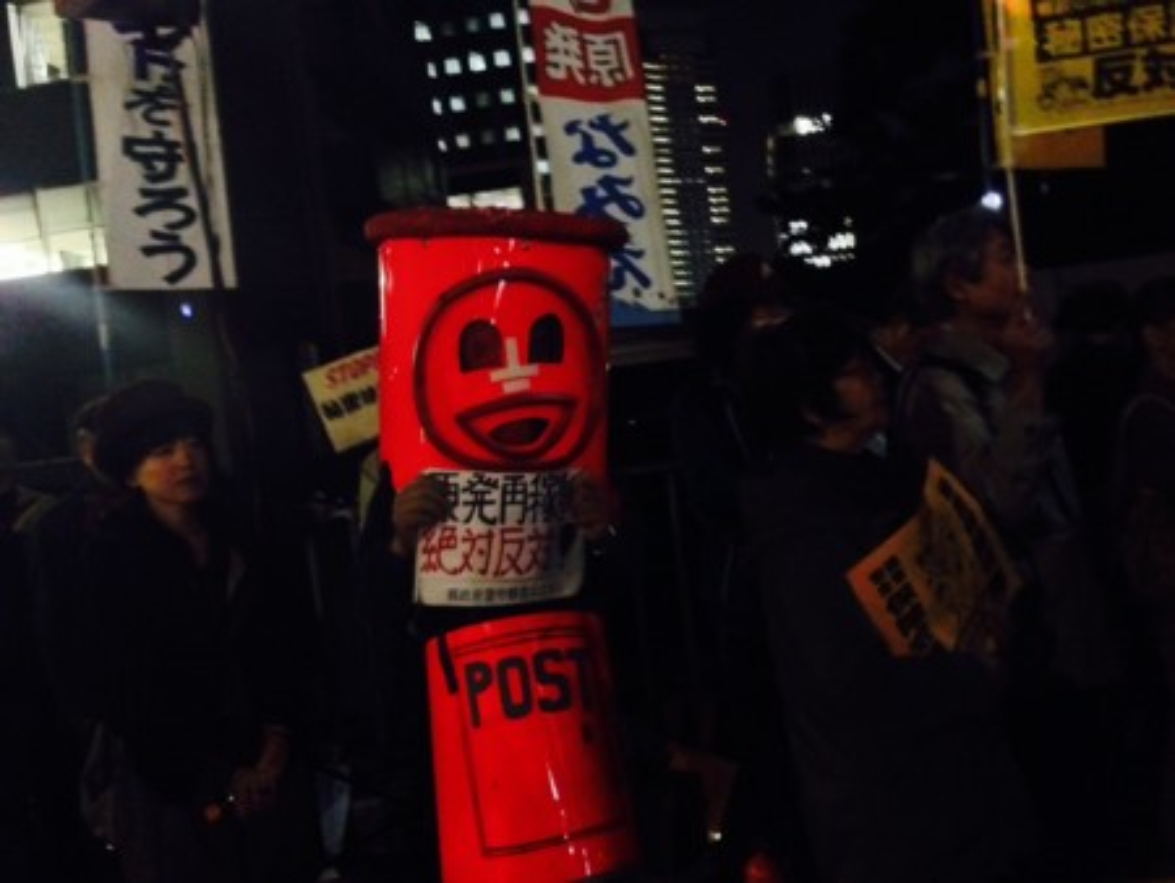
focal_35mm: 33
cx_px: 588
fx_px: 1121
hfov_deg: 55.3
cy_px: 442
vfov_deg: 43.0
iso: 800
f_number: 2.4
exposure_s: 1/15
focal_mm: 4.12
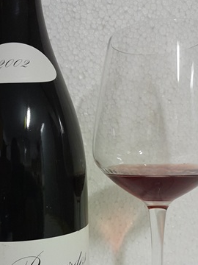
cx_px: 76
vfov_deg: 45.4
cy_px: 193
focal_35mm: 40
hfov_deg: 35.8
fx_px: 305
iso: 500
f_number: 1.8
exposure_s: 1/25
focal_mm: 4
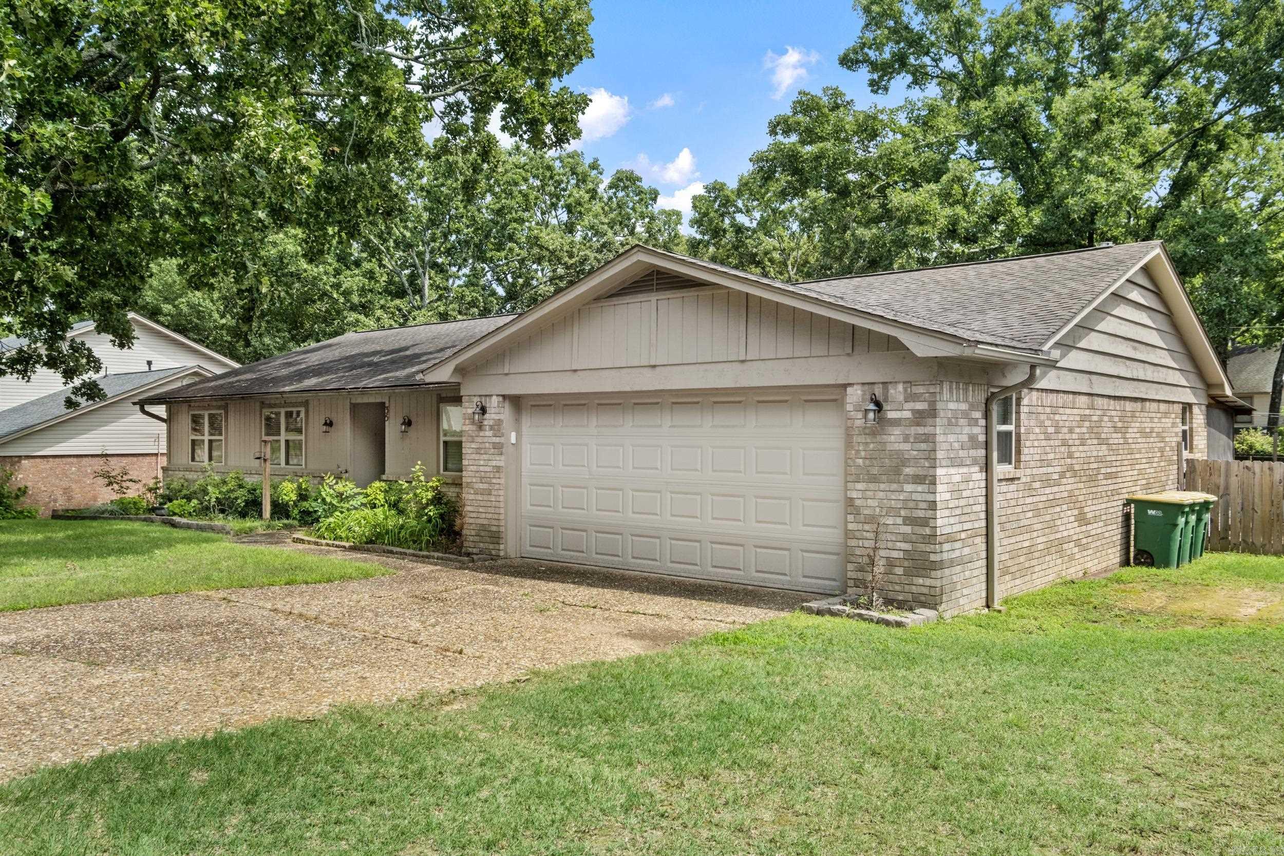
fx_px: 927
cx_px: 642
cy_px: 428
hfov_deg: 69.4
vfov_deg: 49.6
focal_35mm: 26
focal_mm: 17.4
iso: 400
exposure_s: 1/60
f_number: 8
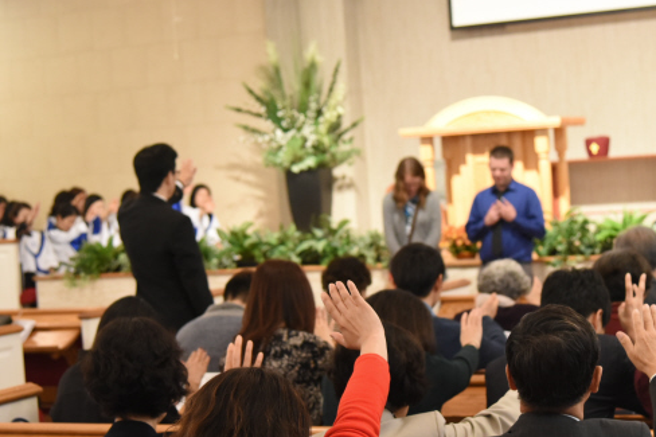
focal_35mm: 82
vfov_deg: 16.6
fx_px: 1494
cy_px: 225
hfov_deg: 24.8
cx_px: 333
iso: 3600
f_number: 4
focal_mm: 50
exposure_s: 1/50
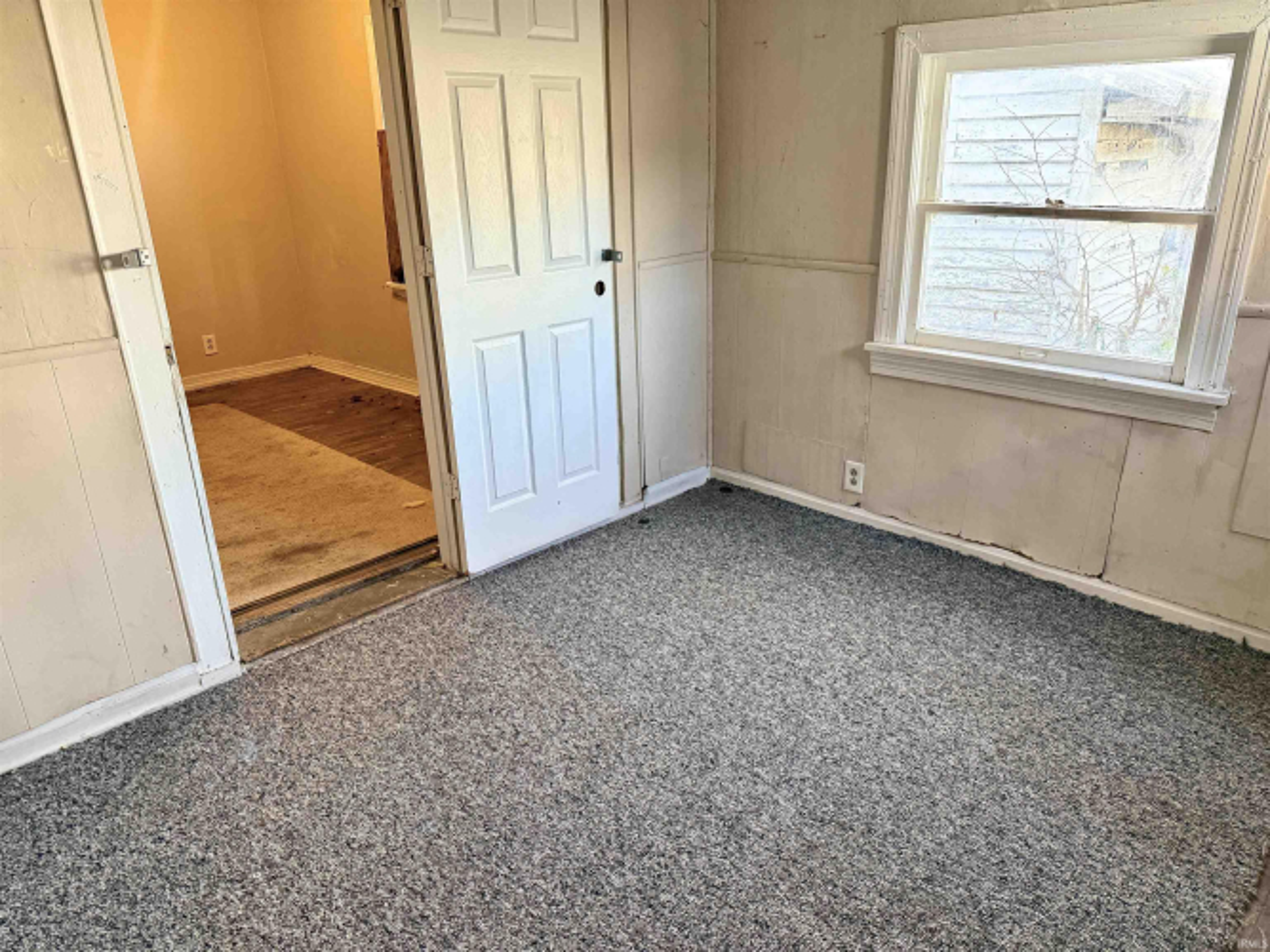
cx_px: 635
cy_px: 476
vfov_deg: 56.8
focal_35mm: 24
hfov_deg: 71.6
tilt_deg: -19.5
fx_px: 880
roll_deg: +1.2
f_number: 1.78
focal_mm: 6.76
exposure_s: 1/120
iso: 320
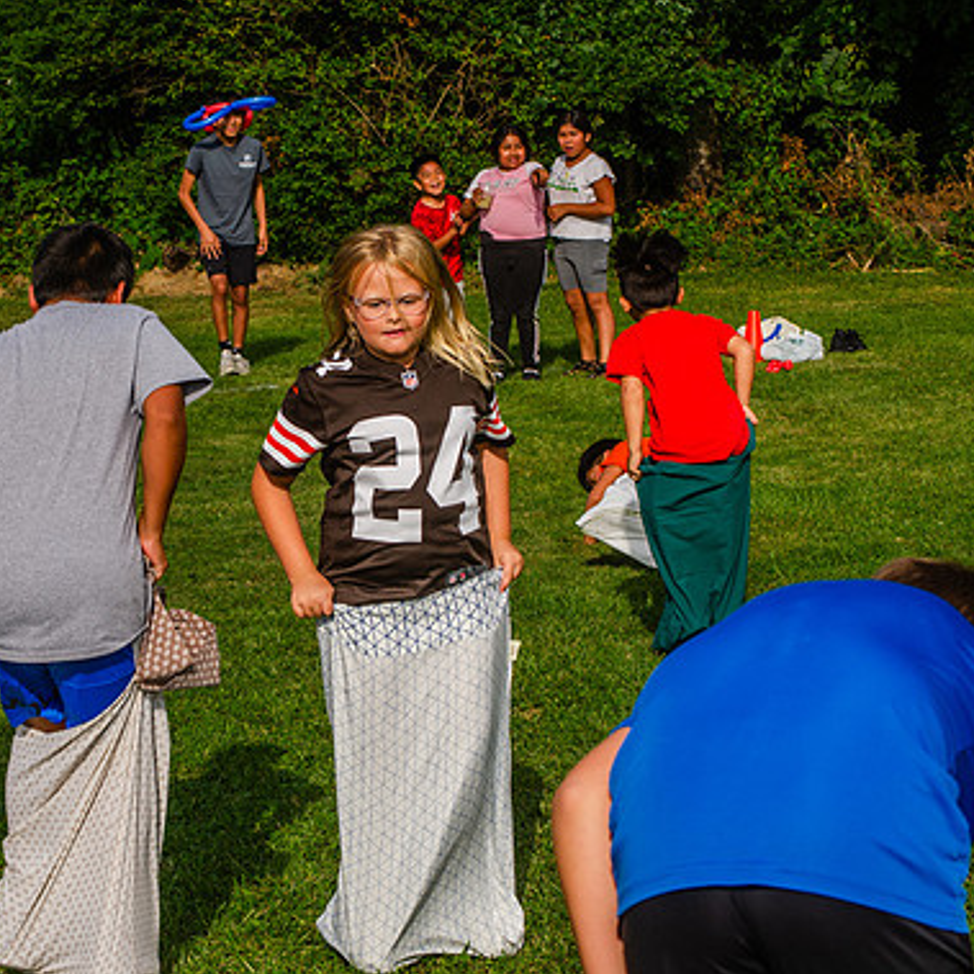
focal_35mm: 107
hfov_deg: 16.3
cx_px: 383
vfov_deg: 16.3
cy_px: 483
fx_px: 3406
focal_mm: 55
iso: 100
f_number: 9
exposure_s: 1/320
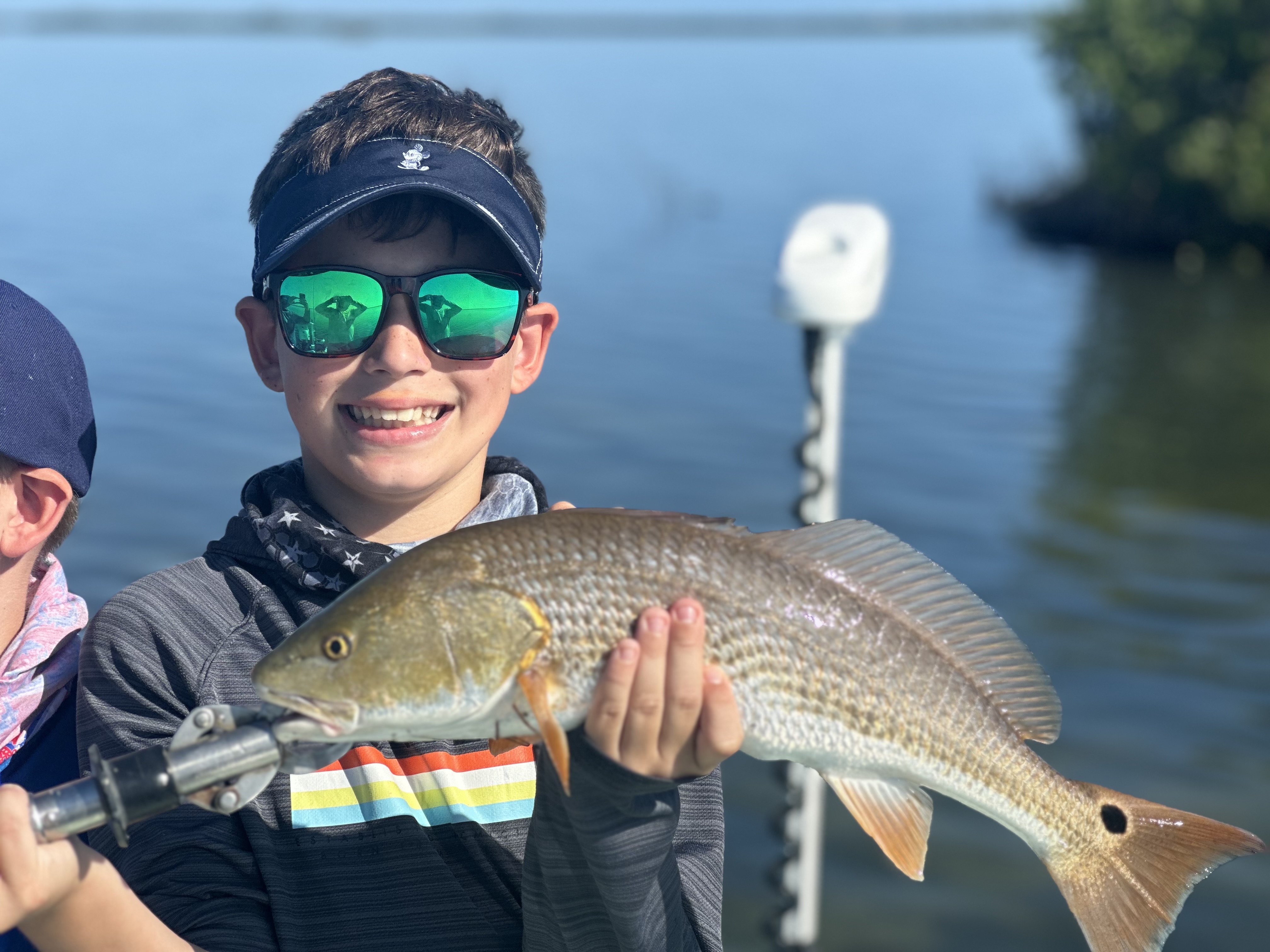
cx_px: 635
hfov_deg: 25.3
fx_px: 2825
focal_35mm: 77
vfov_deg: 19.1
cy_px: 476
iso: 32
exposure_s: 1/645
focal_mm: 9
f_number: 2.8
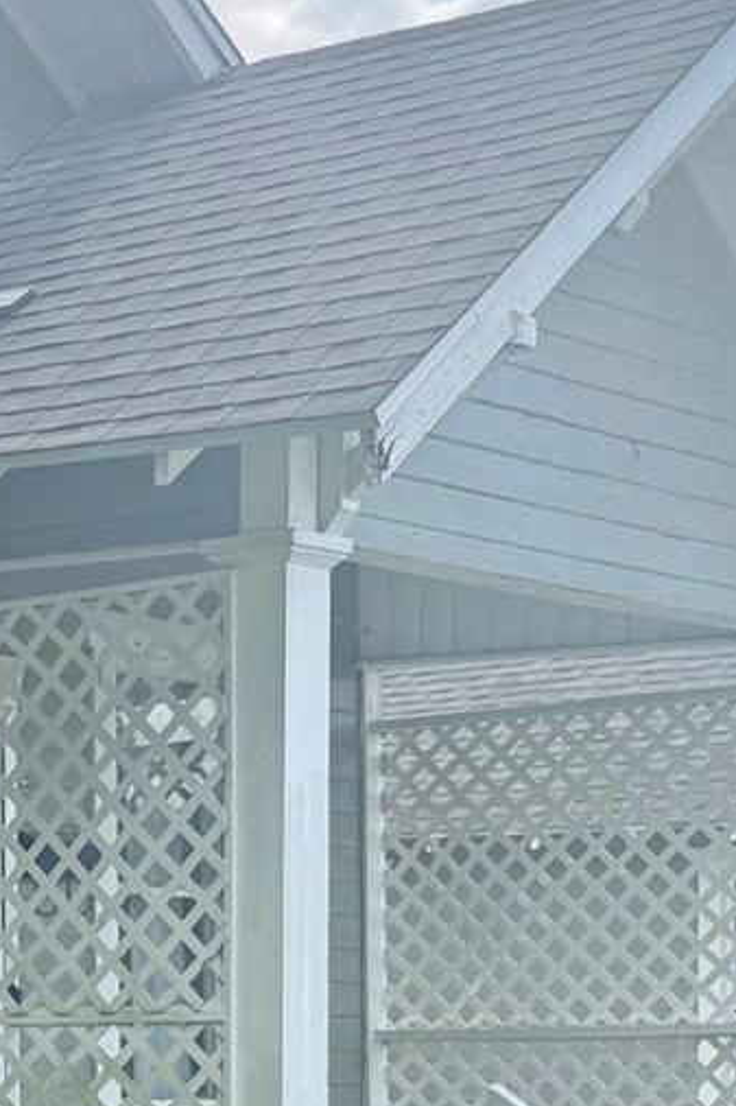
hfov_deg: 11.8
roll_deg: +0.7
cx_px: -828
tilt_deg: +0.0
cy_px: 1097
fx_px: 3099
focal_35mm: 101
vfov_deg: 19.6
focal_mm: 6.76
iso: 100
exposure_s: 1/1770
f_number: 1.78
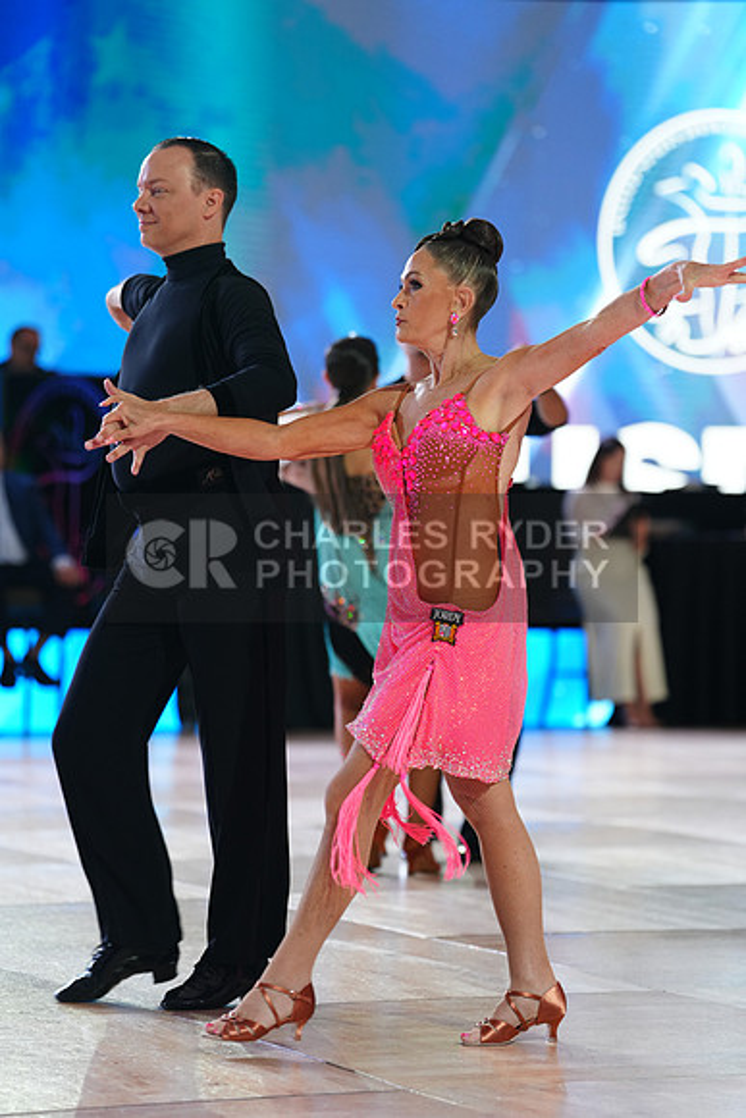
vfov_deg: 16.6
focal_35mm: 123
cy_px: 559
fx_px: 3821
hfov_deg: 11.2
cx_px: 373
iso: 800
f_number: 2.8
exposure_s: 1/400
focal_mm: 123
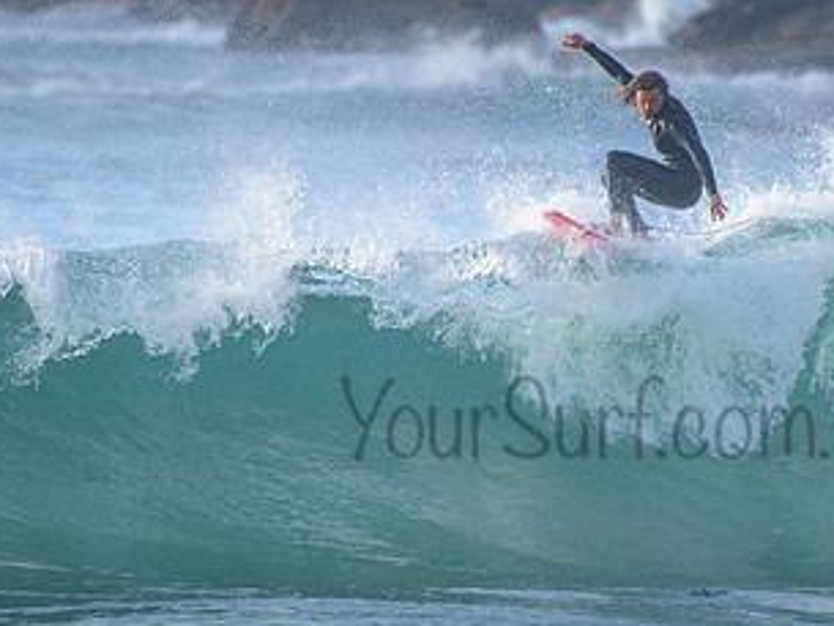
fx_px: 26995
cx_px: 444
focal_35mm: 1120
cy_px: 302
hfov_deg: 1.8
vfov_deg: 1.3
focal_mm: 500
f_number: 5.6
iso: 800
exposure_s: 1/2000
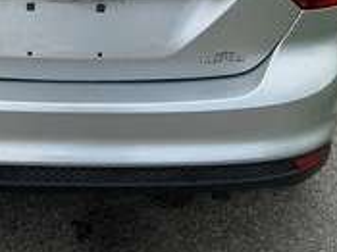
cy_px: -29
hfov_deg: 29.8
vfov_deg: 21.6
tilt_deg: -18.8
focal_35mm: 64
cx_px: 89
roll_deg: +1.4
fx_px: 623
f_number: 1.8
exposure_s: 1/1221
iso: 25
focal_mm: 3
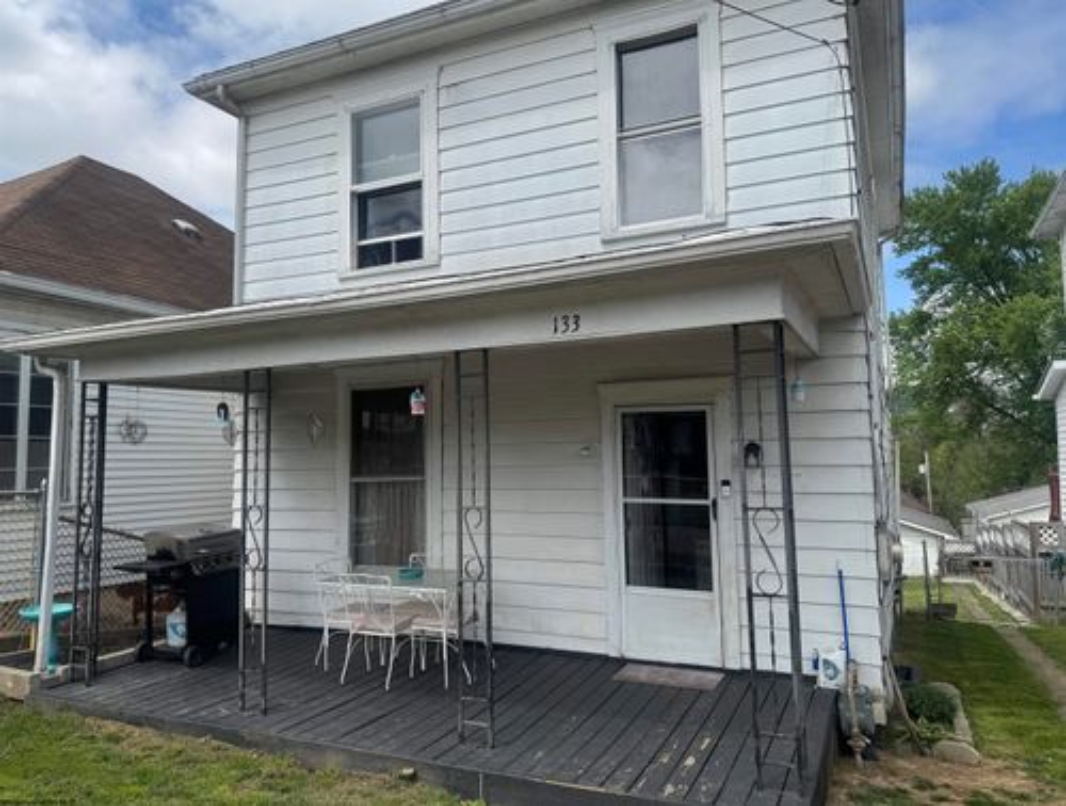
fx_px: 741
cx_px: 533
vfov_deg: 57.1
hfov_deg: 71.4
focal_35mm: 24
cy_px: 403
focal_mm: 6.76
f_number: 1.78
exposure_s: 1/5348
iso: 80
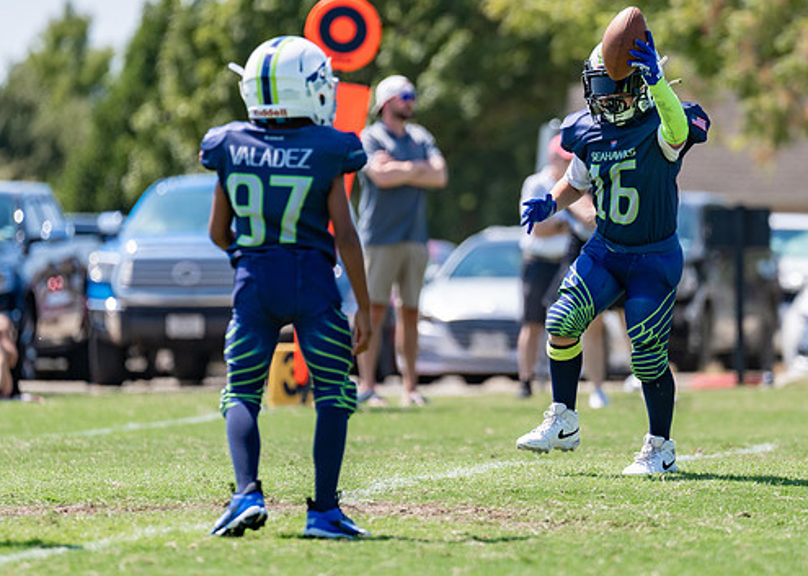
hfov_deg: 5.0
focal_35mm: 402
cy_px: 260
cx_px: 525
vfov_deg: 3.6
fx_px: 9220
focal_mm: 200
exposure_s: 1/1250
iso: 100
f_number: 2.8
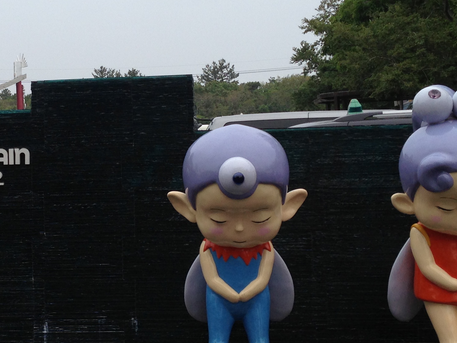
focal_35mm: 72
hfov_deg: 26.5
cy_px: 144
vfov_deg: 20.4
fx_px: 951
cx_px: 91
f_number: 2.4
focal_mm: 4.13
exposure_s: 1/1232
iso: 50
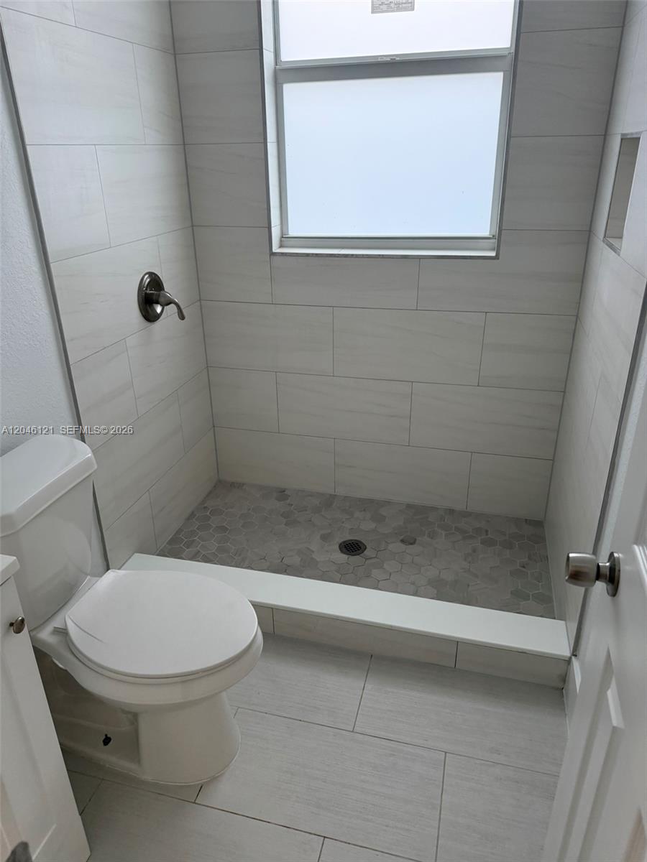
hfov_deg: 56.8
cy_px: 431
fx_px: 598
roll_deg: +1.7
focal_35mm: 24
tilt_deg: -24.8
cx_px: 324
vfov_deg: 71.6
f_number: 1.78
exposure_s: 1/240
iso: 160
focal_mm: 6.76
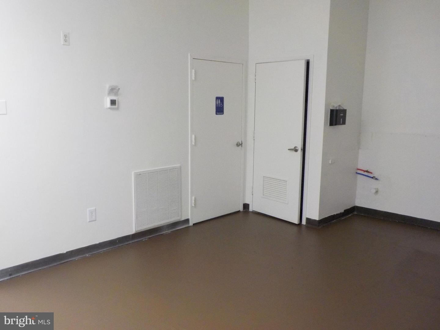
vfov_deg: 46.8
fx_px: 381
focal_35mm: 30
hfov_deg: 60.0
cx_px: 220
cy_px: 165
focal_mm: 4.1
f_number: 3.3
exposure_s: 1/30
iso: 360
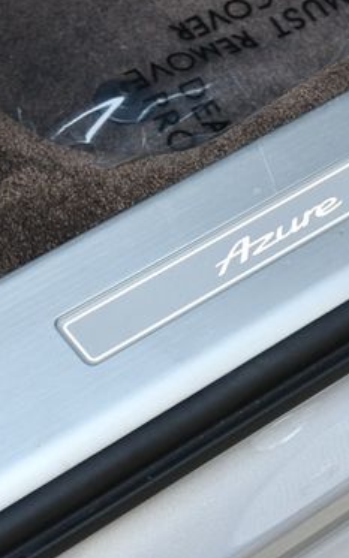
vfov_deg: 17.5
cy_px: 289
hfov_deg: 11.0
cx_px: 252
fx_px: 1812
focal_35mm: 119
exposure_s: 1/160
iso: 800
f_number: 5
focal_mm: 34
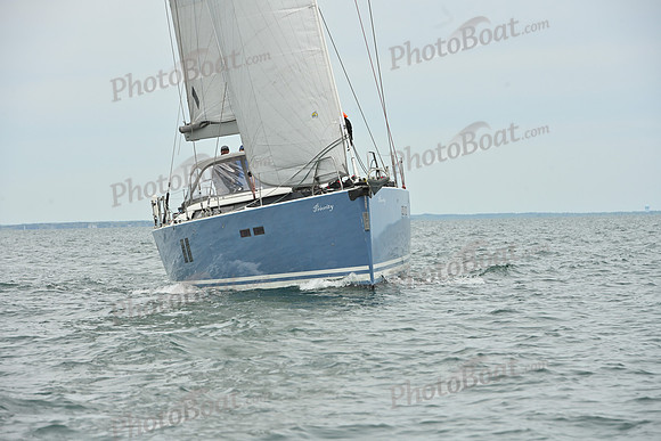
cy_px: 220
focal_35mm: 200
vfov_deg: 6.9
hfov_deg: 10.3
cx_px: 330
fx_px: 3673
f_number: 11
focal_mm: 200
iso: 320
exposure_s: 1/1000
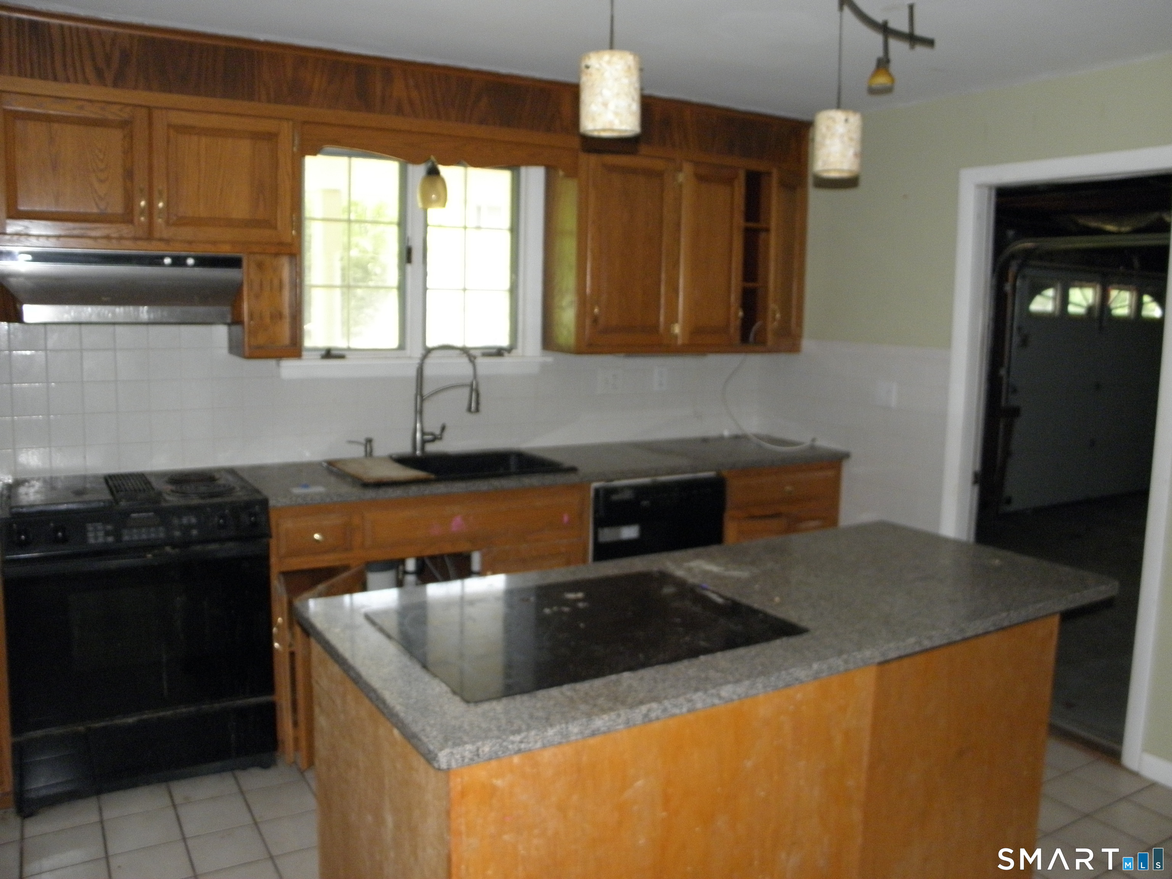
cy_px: 440
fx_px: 948
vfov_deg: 49.7
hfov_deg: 63.4
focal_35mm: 28
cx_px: 586
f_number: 3.5
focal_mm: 5
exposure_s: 1/30
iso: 200
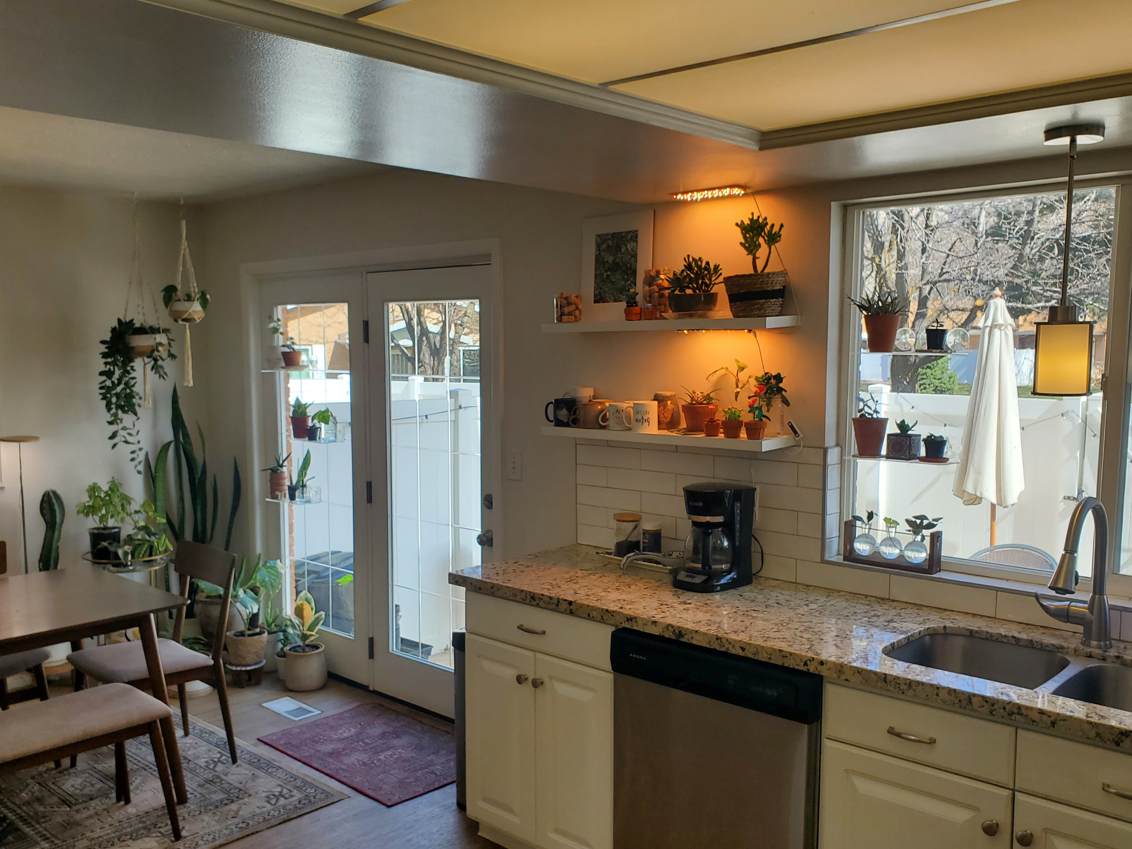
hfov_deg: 59.9
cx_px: 535
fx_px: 981
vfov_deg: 46.8
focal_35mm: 30
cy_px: 450
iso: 50
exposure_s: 1/329
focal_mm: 4.3
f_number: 2.4
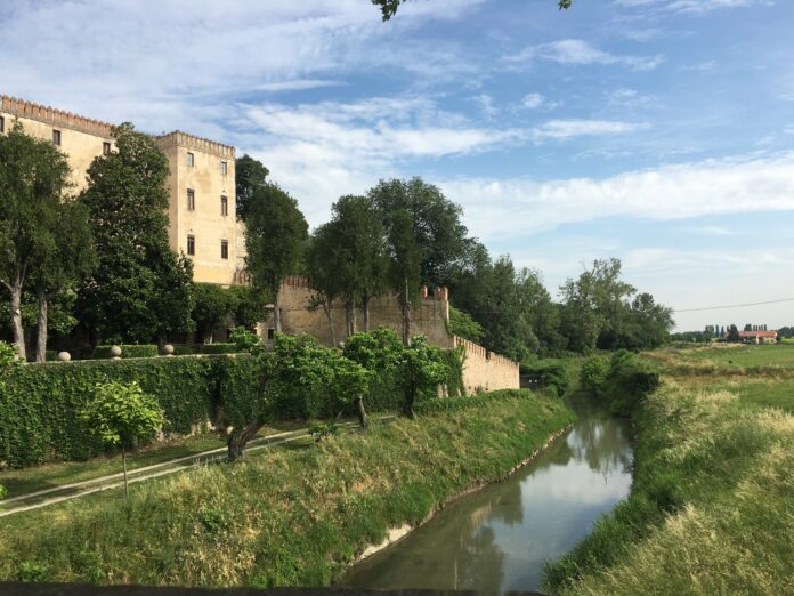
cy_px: 298
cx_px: 397
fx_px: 665
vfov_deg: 48.2
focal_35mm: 29
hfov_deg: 61.7
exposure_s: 1/1183
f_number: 2.2
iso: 25
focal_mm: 4.15
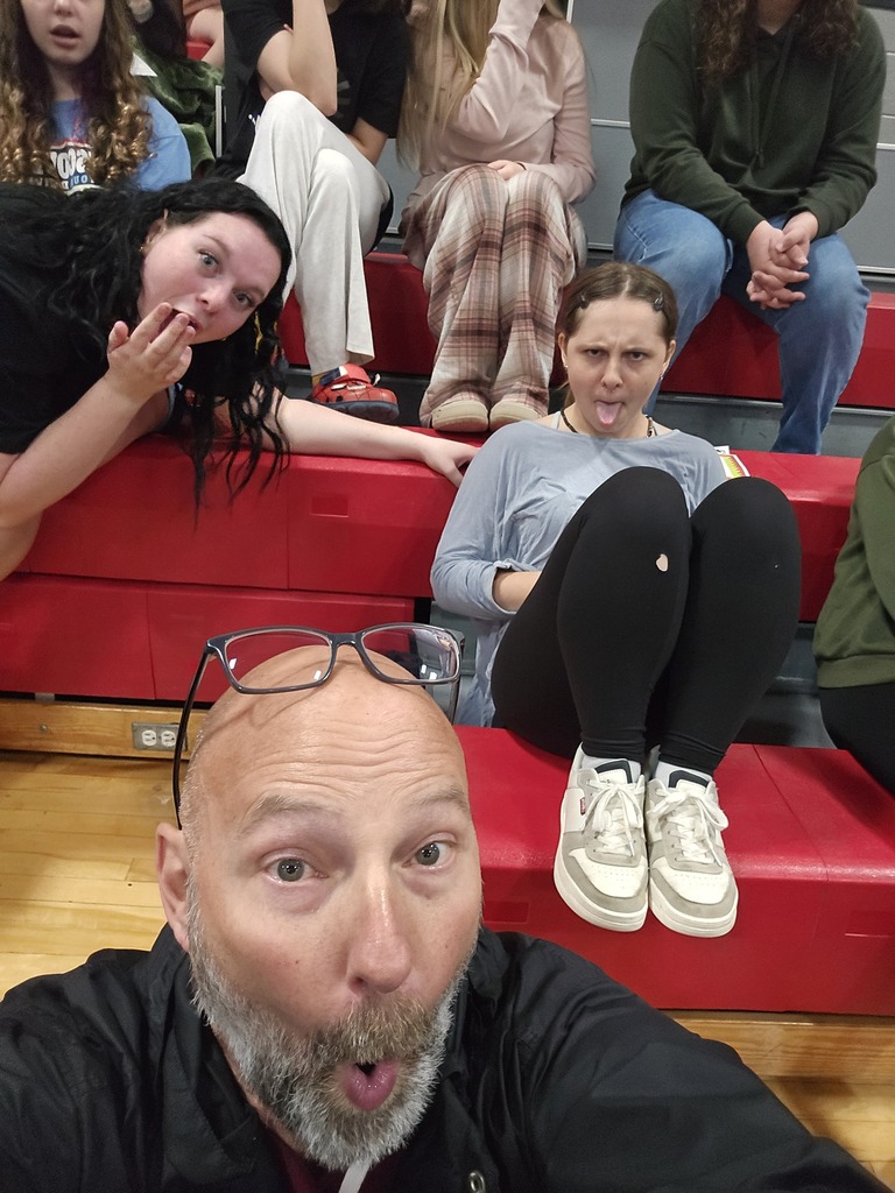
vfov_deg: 69.4
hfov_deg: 54.9
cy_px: 596
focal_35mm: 25
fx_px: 862
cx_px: 448
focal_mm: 3.3
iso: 640
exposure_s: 1/60.2
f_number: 2.2
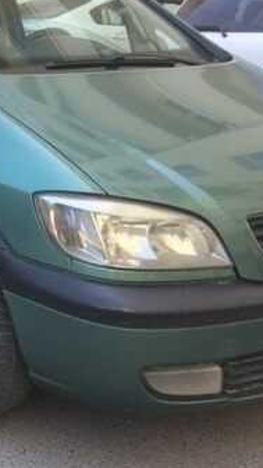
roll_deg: +0.7
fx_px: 769
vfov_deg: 33.8
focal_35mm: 62
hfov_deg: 17.2
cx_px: -152
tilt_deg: -15.5
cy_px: 194
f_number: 2.2
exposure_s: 1/190
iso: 32
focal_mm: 4.15
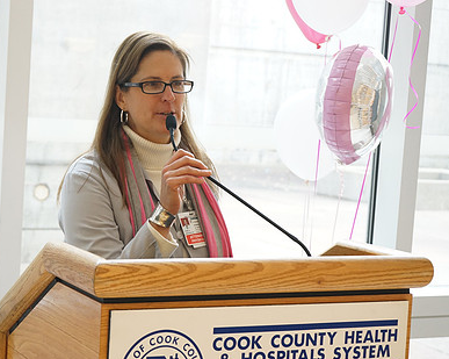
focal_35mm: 76
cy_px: 188
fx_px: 1009
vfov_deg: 20.1
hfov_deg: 25.0
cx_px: 162
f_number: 6.3
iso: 2000
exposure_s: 1/80
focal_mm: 54
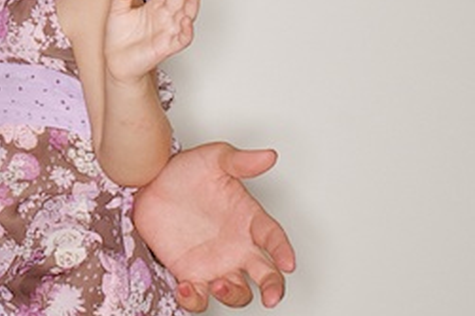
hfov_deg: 12.2
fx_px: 2199
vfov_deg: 8.2
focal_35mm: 167
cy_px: 85
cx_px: 26
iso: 200
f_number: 16
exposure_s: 1/160
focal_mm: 31
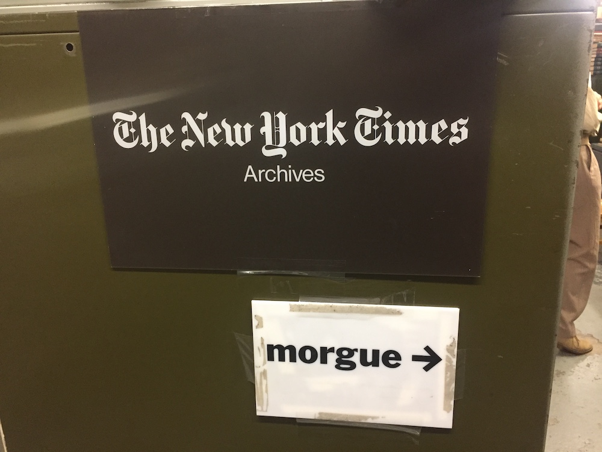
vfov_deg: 48.2
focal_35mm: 29
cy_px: 226
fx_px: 504
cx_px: 301
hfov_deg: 61.7
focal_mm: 4.15
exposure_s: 1/30
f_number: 2.2
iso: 200
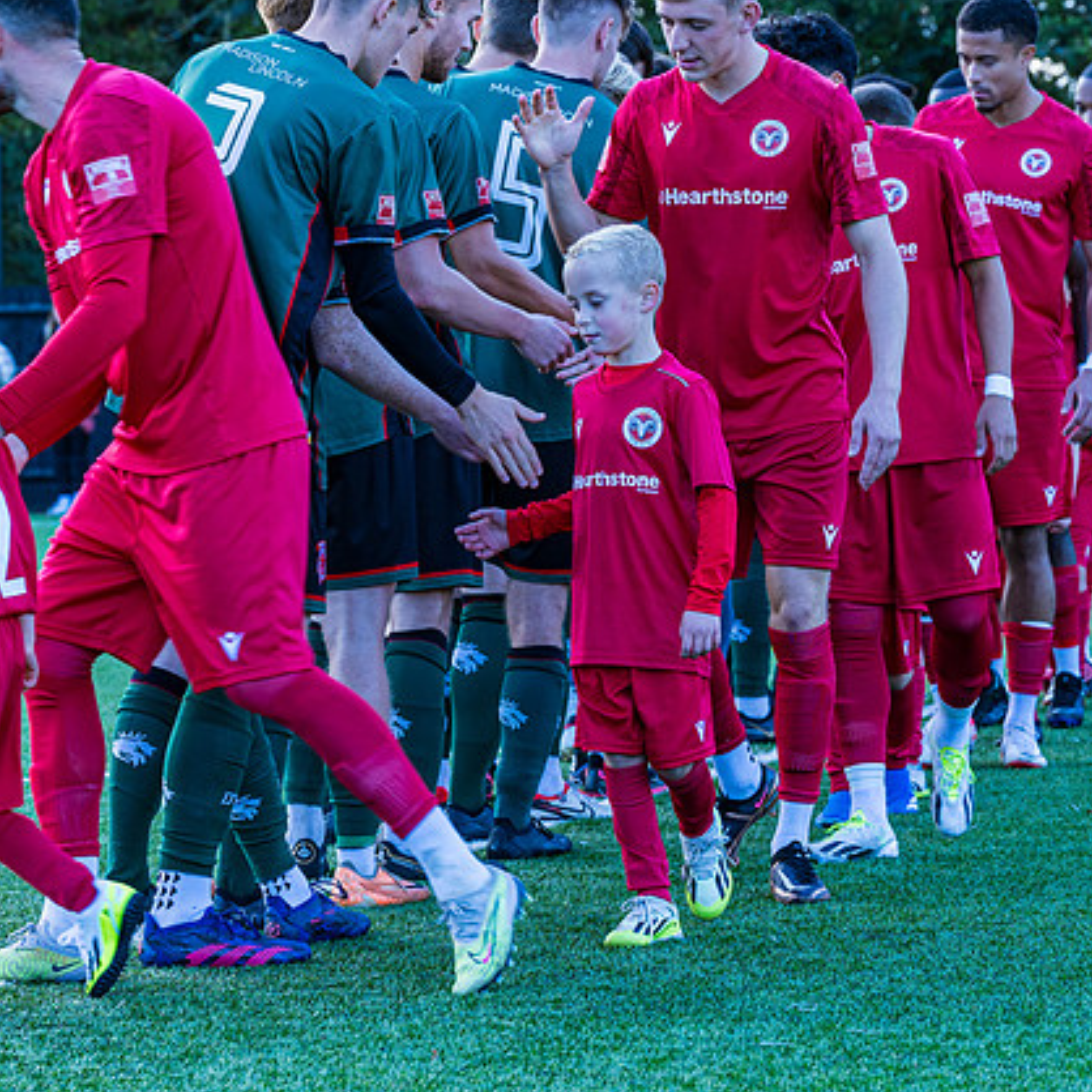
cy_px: 525
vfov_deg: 10.3
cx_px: 582
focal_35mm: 169
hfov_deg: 10.3
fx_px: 6032
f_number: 5
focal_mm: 82
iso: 200
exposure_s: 1/200
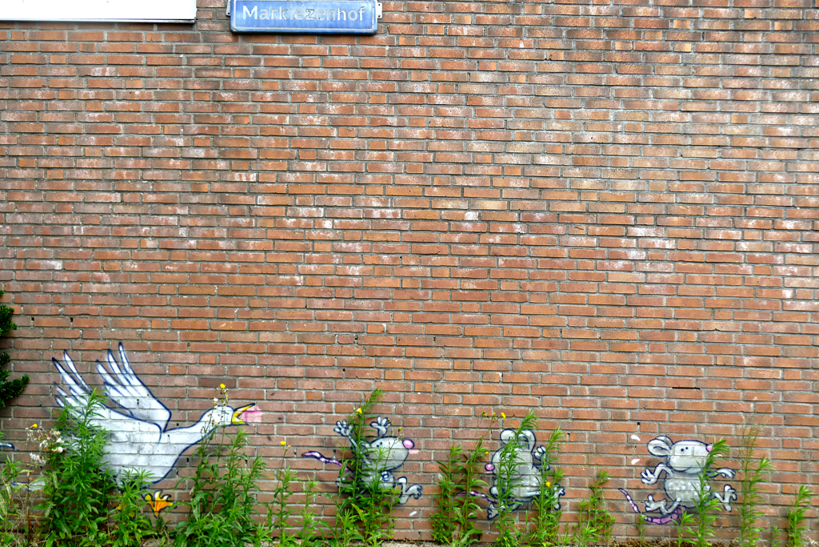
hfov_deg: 57.2
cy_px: 274
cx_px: 410
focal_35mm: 33
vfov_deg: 40.0
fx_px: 751
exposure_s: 1/200
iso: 125
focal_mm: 11.9
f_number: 3
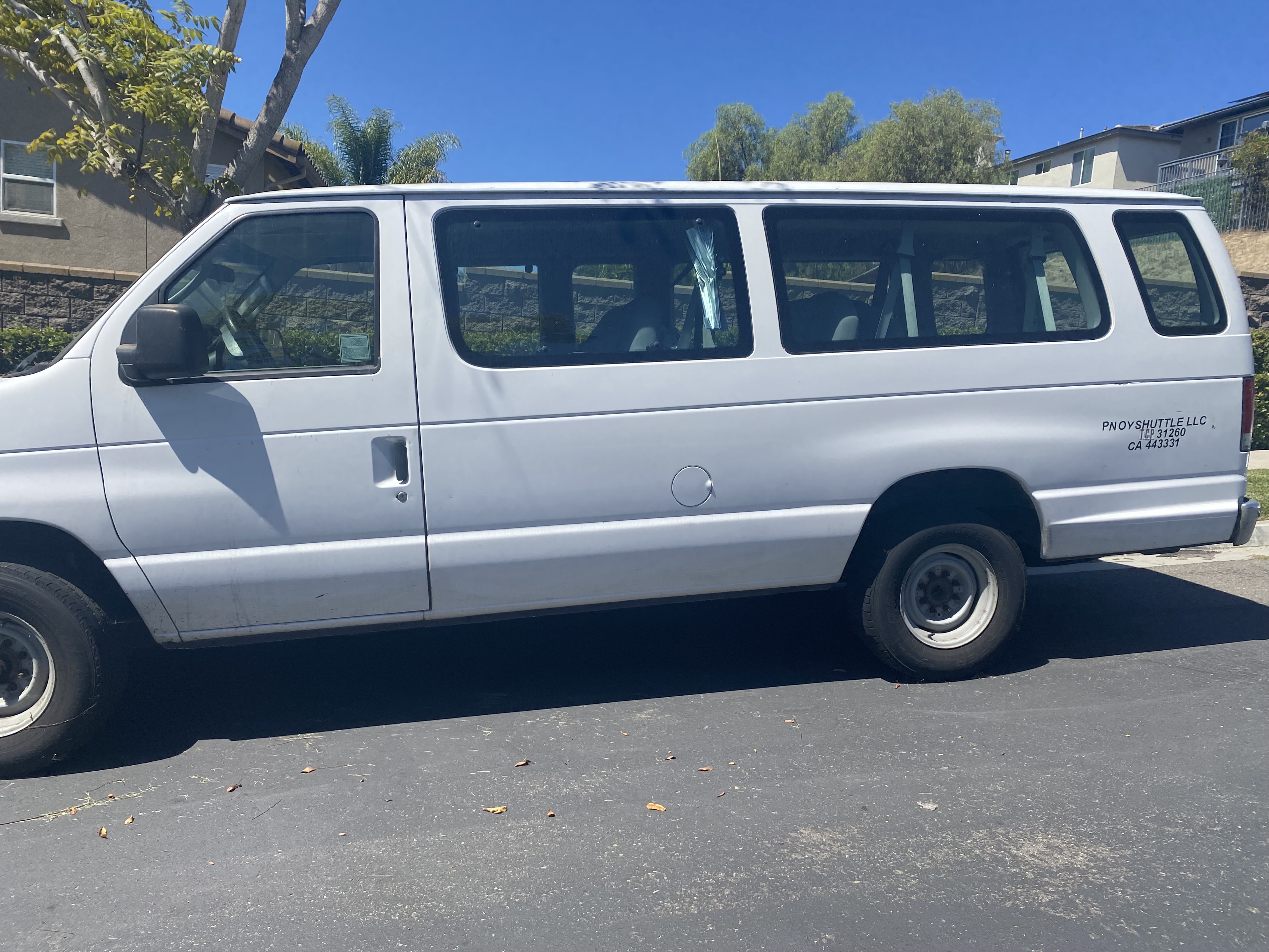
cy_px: 476
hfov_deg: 67.3
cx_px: 634
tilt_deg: -7.1
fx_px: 953
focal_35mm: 26
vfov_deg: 53.1
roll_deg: -3.5
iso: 32
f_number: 1.8
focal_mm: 4.25
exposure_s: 1/2755
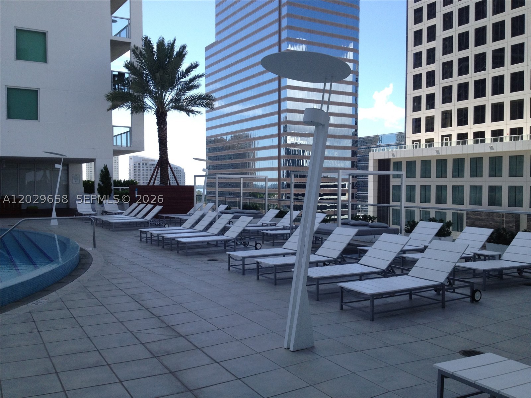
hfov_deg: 52.6
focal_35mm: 35
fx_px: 537
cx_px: 266
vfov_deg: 40.7
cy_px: 199
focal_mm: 4.28
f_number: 2.4
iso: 80
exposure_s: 1/1453
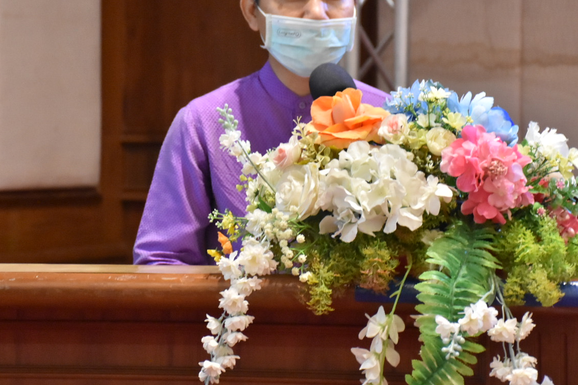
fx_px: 2135
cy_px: 145
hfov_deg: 15.4
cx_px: 271
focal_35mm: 133
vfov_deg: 10.3
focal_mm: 62
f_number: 5
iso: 3200
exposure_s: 1/25
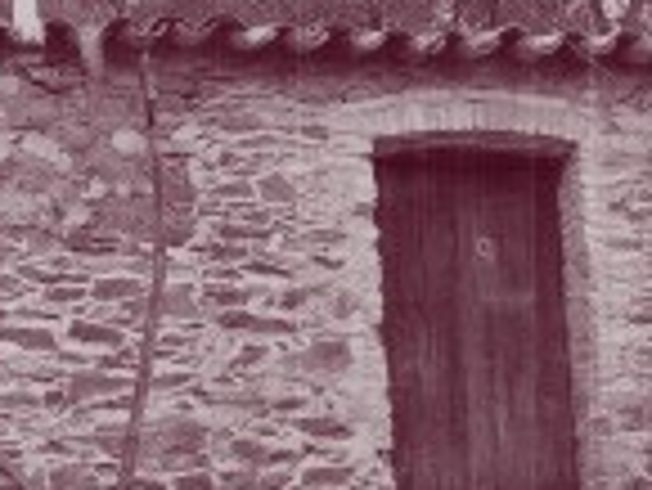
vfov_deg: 14.9
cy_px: 324
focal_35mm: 99
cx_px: 184
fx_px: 1866
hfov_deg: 19.7
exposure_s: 1/80
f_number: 4.8
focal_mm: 6
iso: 64
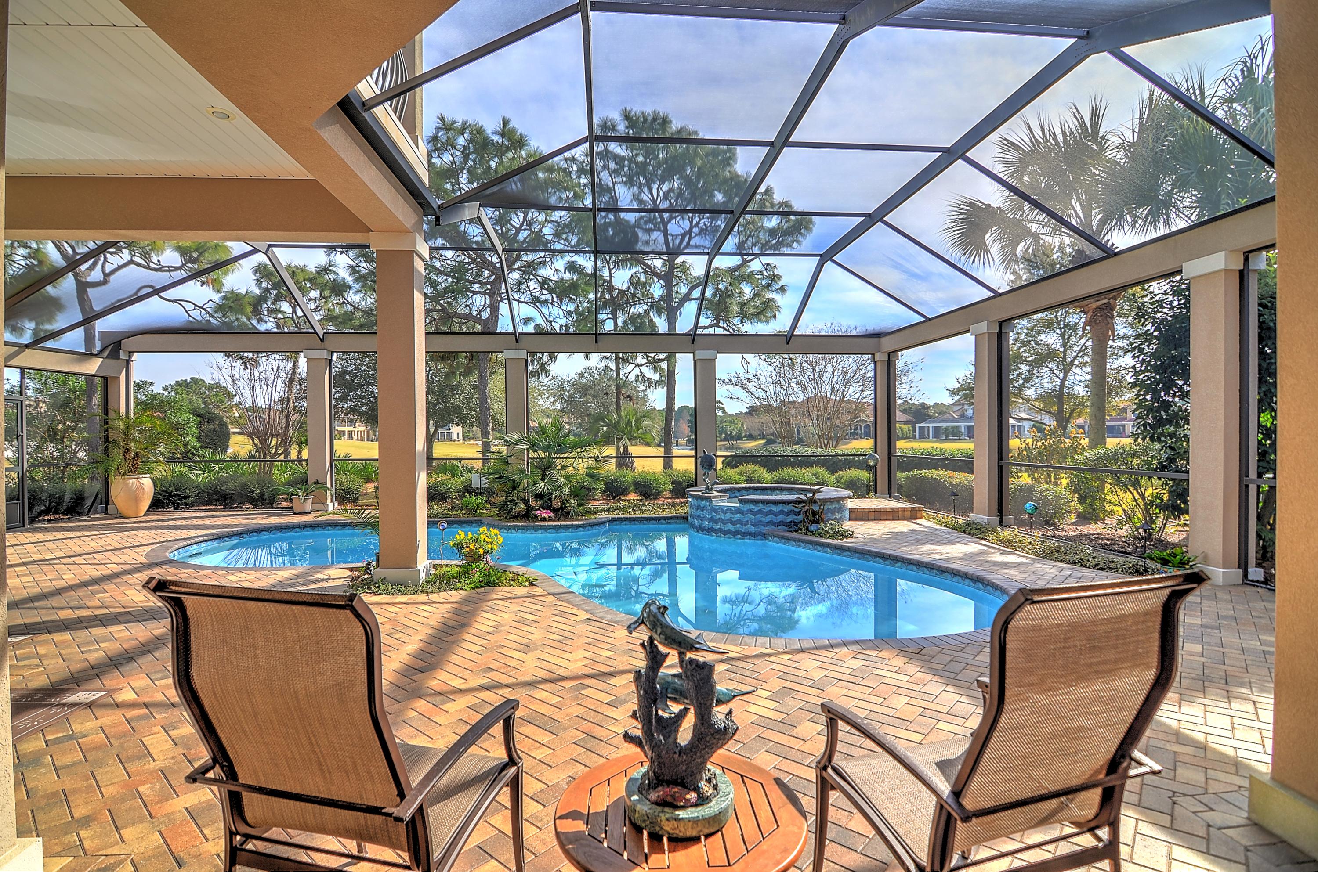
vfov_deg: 71.8
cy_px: 436
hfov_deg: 95.1
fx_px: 603
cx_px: 659
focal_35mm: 16
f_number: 5.6
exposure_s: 1/125
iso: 100
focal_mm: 11
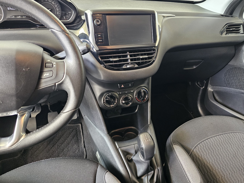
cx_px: 122
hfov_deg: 73.9
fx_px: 162
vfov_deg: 58.9
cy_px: 92
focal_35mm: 23
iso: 640
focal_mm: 6.3
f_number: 1.7
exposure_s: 1/24
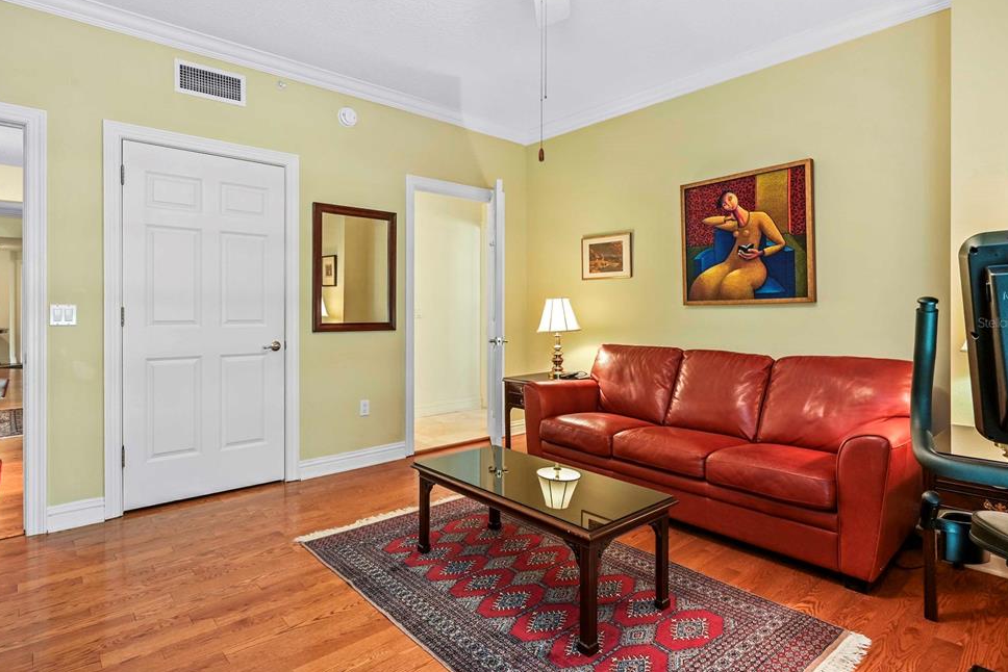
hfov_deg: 86.9
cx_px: 505
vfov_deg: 64.6
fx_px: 532
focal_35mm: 19
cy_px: 322
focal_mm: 18
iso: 400
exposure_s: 1/1.25
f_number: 8
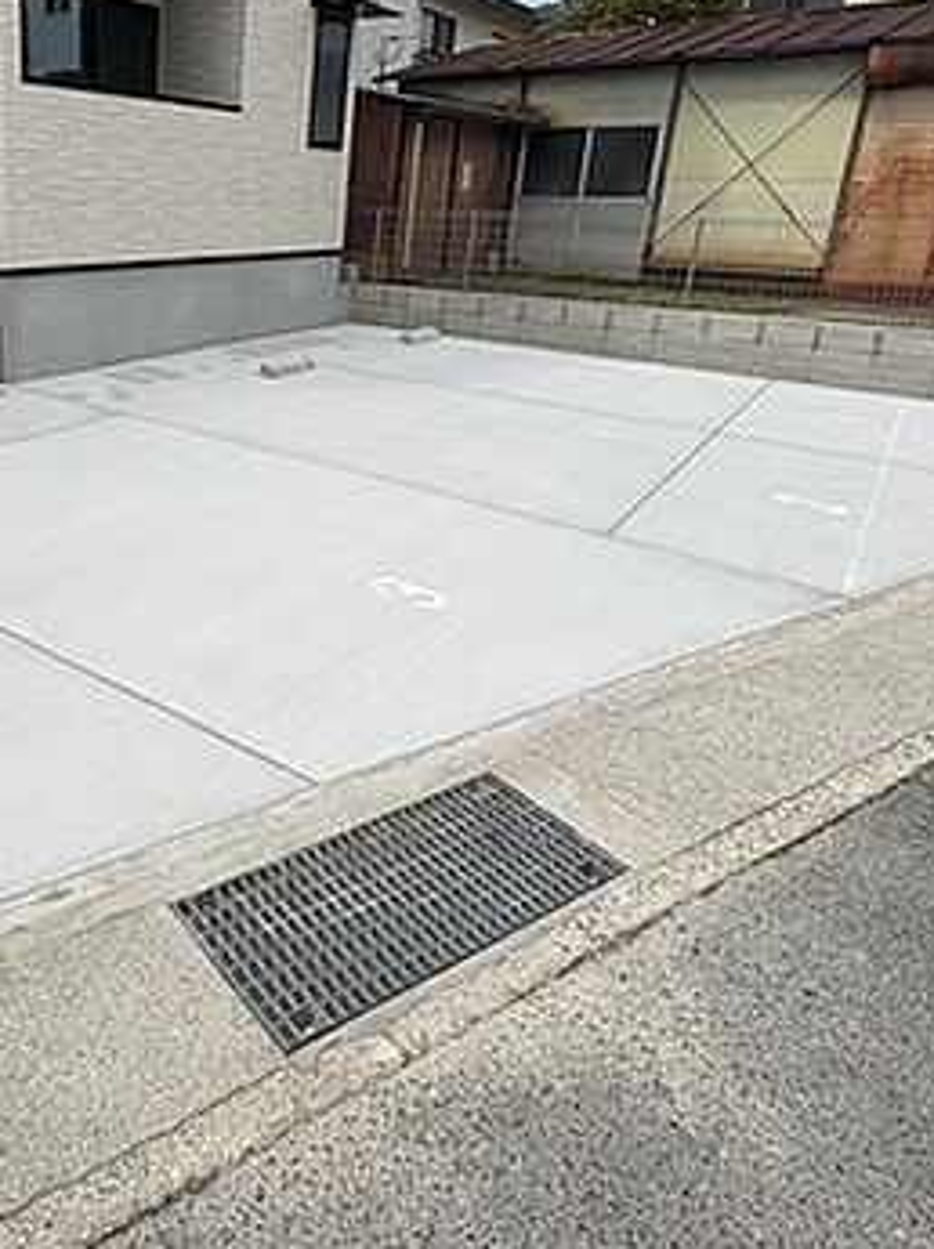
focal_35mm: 26
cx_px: 145
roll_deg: -0.3
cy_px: 500
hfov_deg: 48.9
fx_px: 937
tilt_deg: -17.5
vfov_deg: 66.7
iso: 50
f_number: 2.2
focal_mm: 2.22
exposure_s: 1/2273
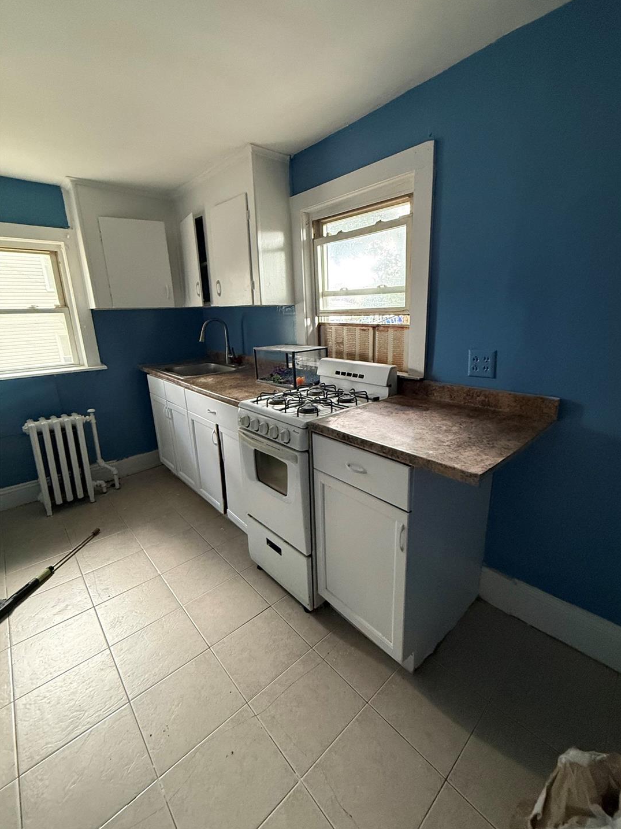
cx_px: 331
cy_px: 399
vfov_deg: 98.1
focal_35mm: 15
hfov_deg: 81.6
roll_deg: +3.0
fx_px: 359
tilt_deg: -12.5
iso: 500
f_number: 2.2
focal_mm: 2.22
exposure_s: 1/60
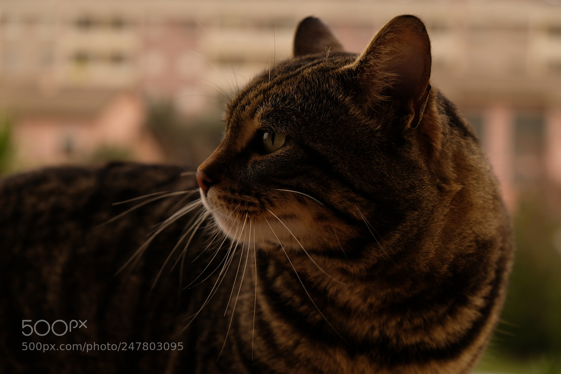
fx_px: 1044
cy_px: 187
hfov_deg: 30.1
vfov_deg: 20.3
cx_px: 280
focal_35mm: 67
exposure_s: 1/180
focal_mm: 44.4
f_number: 4
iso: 200
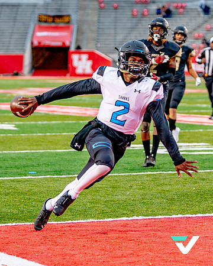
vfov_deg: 9.9
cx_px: 140
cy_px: 107
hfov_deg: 7.9
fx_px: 1540
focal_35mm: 195
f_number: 2.8
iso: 500
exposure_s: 1/1000
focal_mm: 95
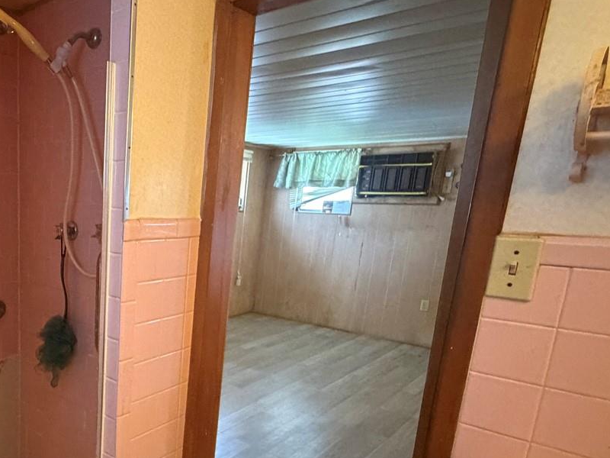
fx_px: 493
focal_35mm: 28
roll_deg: -0.7
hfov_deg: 56.8
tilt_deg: -12.6
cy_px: 315
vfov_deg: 48.7
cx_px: 90
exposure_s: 1/40
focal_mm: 2.22
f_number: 2.2
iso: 1000
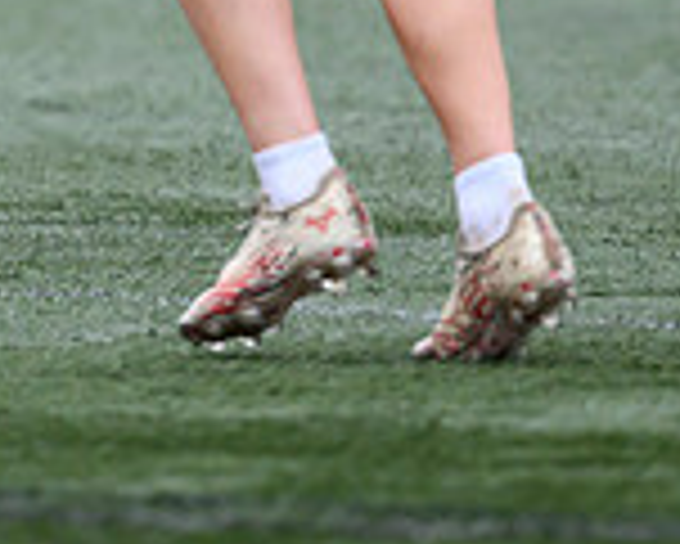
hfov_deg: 0.9
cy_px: -365
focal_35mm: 2047
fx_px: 41223
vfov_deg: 0.8
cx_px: -373
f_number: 3.5
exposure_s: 1/2000
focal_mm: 400
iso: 640
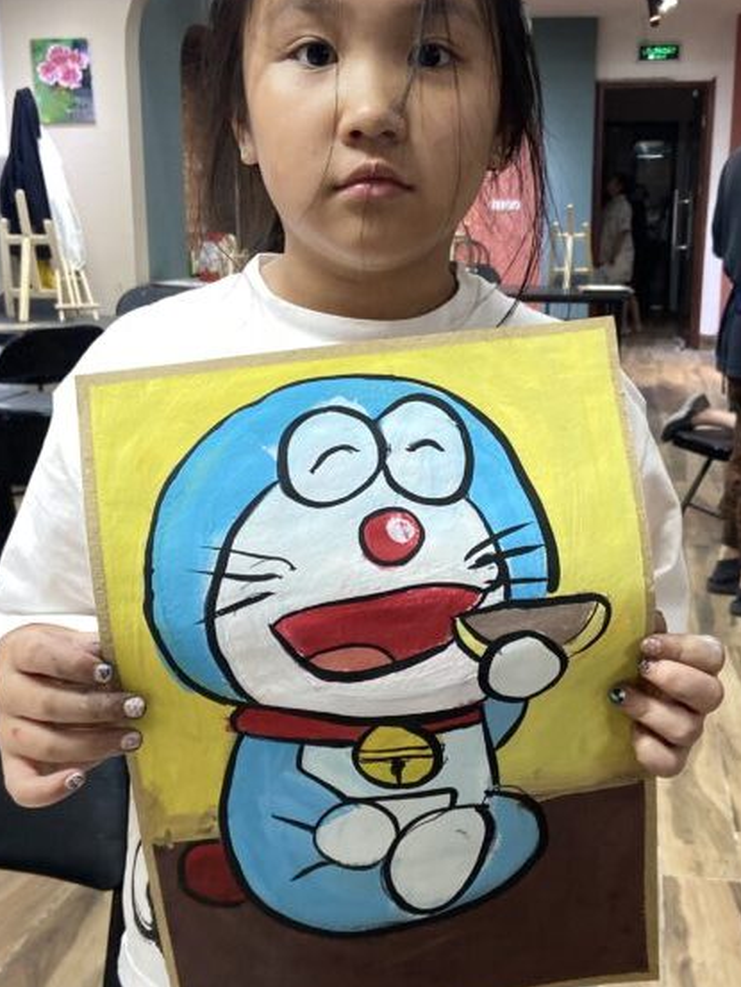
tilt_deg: -13.2
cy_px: 553
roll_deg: +0.6
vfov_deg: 40.4
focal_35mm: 47
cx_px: 420
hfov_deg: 30.9
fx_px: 1341
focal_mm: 4.25
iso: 125
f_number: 1.8
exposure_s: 1/100
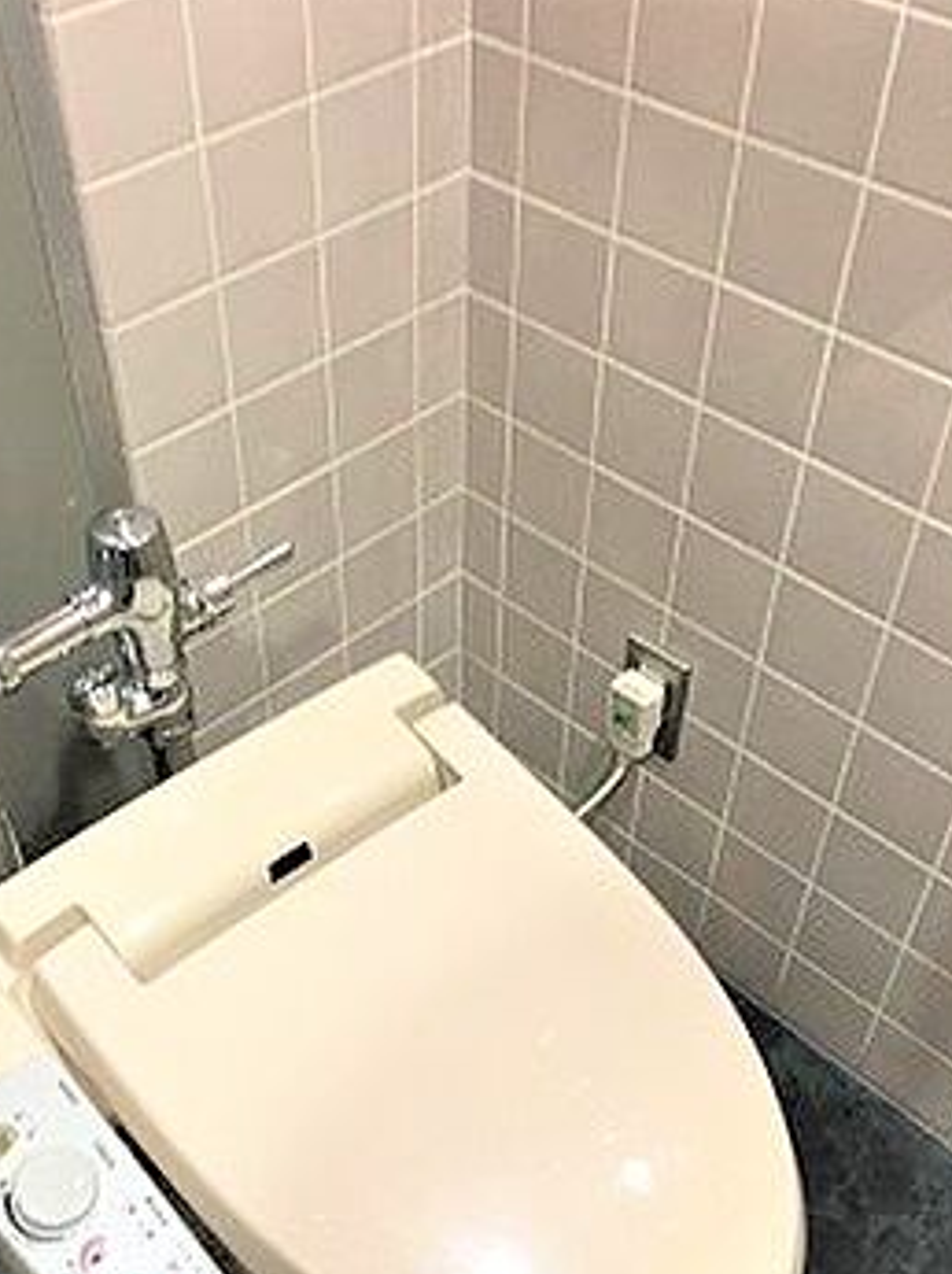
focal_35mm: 39
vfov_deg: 47.1
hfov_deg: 36.6
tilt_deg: -51.2
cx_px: 369
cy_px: 860
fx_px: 1433
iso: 100
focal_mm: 3.99
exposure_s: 1/5
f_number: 1.8
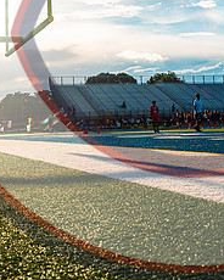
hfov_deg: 20.6
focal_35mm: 74
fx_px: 613
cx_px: 157
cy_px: 66
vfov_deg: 25.4
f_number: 4
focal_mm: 24
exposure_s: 1/1250
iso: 64
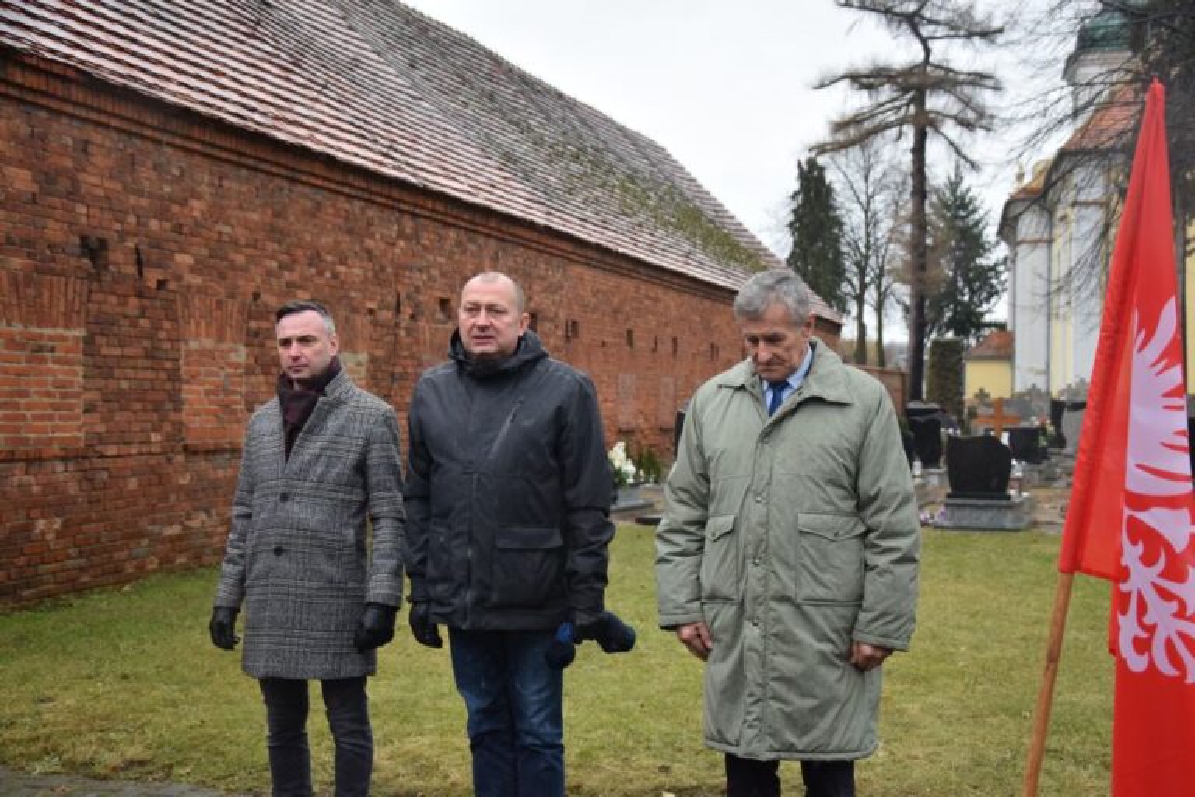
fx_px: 1494
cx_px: 598
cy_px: 398
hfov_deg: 43.6
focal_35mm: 45
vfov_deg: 29.9
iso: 800
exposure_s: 1/500
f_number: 4.2
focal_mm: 30
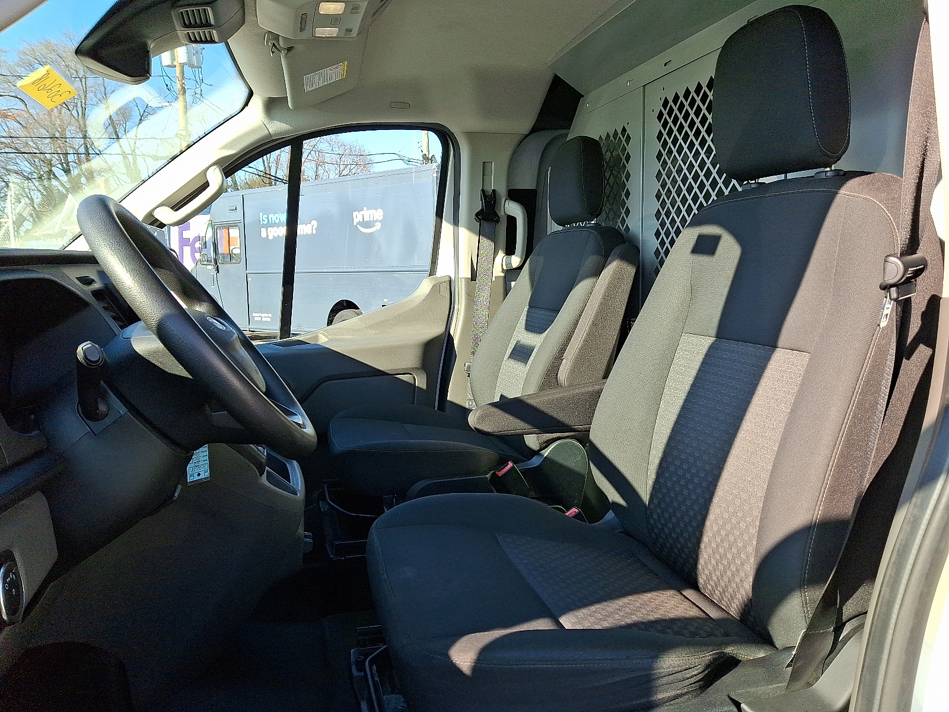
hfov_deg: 69.4
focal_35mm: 25
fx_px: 685
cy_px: 356
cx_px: 474
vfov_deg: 54.9
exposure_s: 1/333
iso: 25
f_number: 1.8
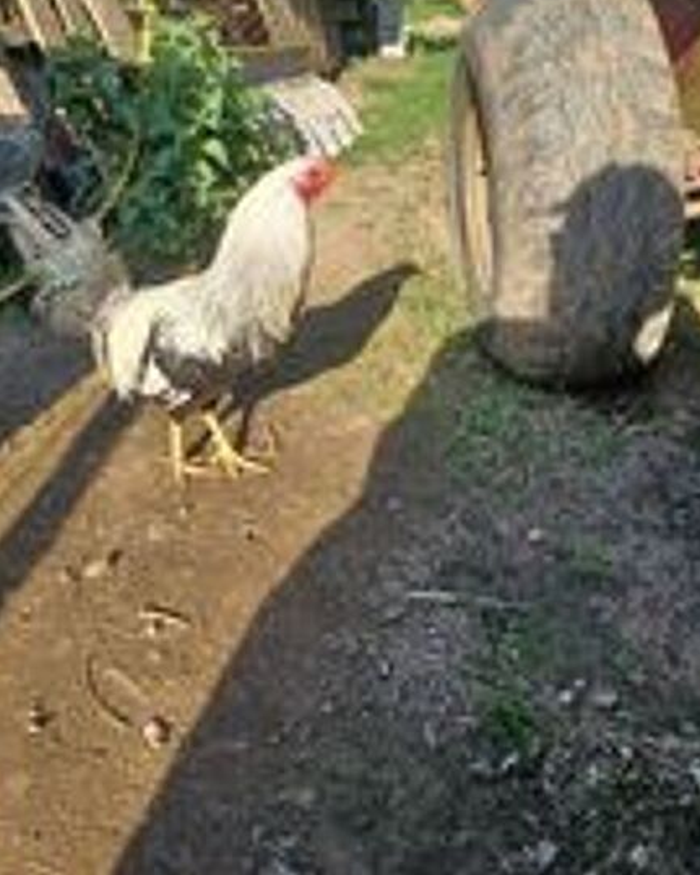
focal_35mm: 29
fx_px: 751
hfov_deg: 50.0
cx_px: 336
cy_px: 369
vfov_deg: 60.1
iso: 32
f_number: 1.8
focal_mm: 4.6
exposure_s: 1/162
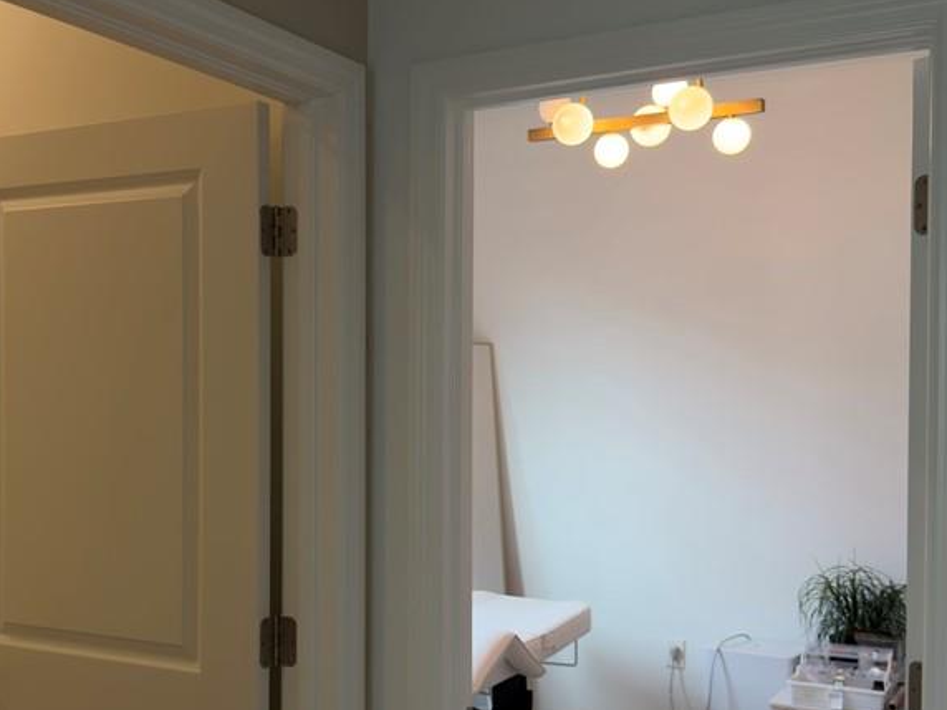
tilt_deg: -1.4
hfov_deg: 43.6
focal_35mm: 43
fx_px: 1176
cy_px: 415
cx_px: 368
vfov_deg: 33.5
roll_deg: +0.0
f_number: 1.78
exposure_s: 1/194
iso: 125
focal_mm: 6.76
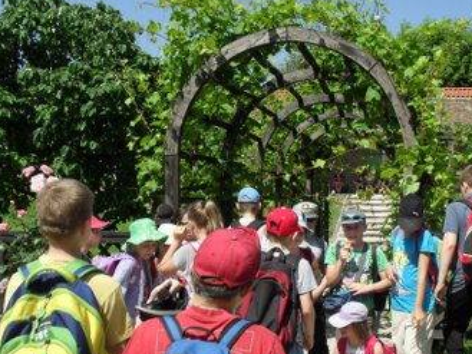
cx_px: 294
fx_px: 696
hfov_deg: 37.3
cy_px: 244
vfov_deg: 28.3
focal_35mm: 51
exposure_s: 1/180
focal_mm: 6.3
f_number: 8.4
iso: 100
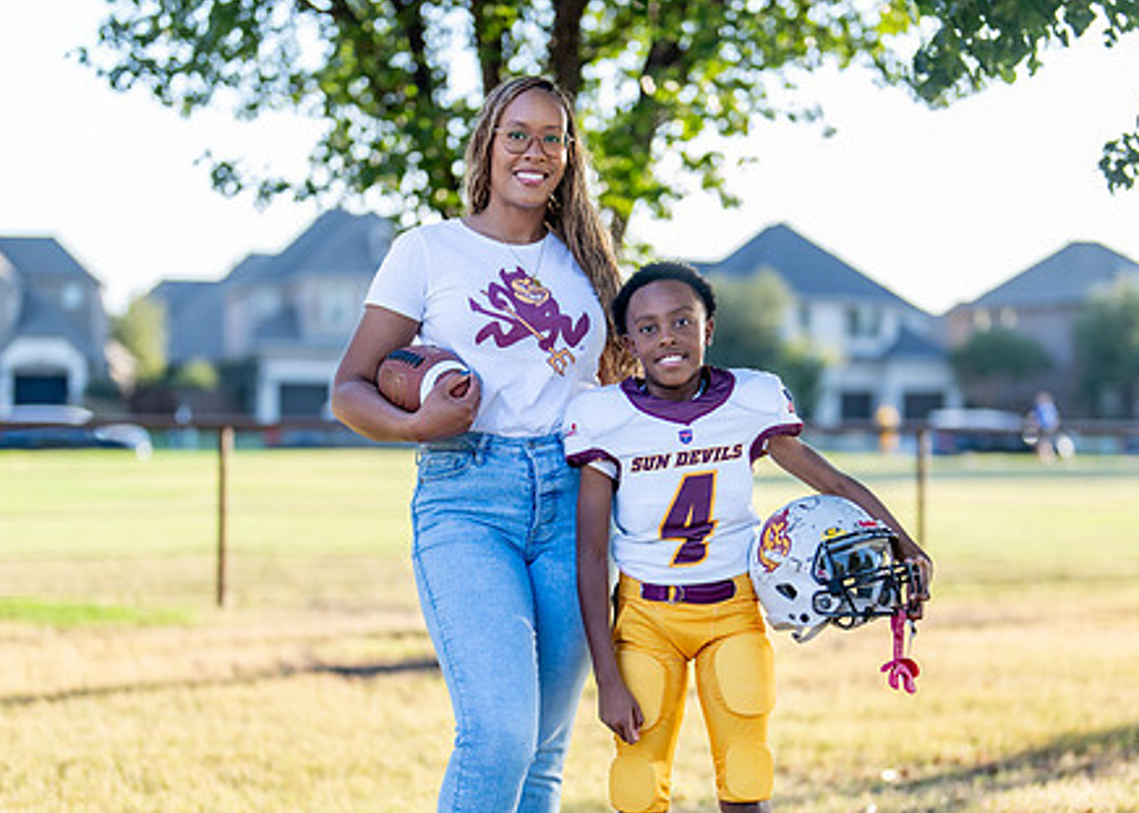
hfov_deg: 27.5
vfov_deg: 19.8
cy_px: 518
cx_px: 628
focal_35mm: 72
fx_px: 2328
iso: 100
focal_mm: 50
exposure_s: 1/1000
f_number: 1.2
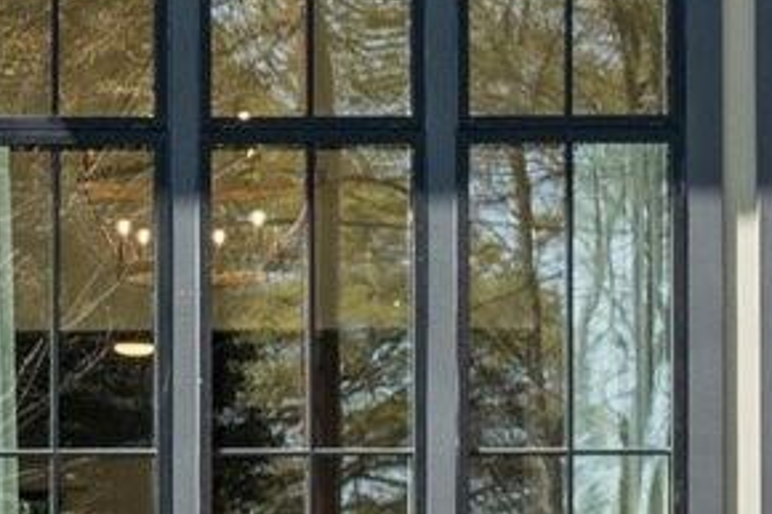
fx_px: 4843
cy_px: -49
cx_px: -884
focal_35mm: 226
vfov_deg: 6.0
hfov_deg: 8.5
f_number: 5
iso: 100
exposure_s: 1/250
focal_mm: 32
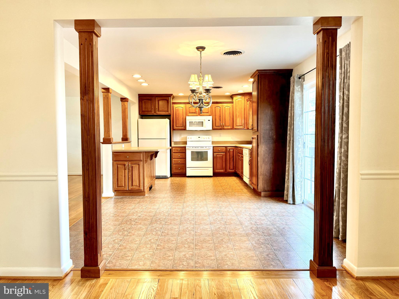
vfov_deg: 56.8
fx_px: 277
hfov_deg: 71.6
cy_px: 150
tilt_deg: -3.4
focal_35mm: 24
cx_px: 200
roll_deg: +0.3
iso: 100
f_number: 1.78
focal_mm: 6.76
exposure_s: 1/60
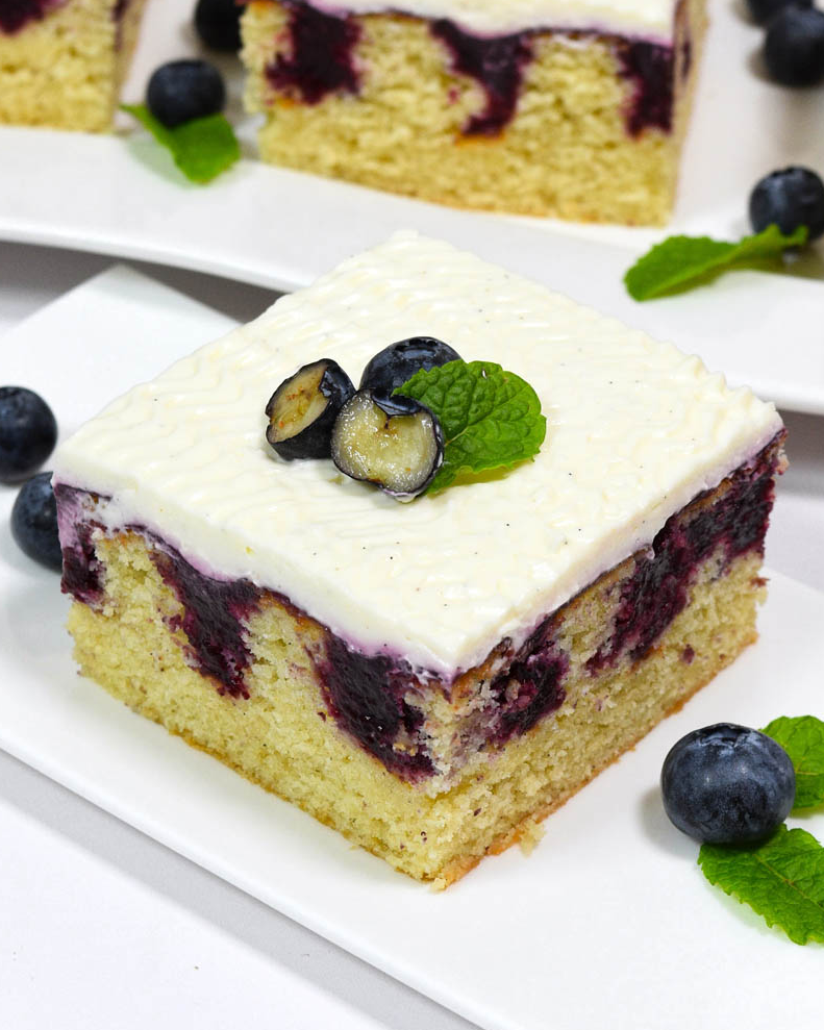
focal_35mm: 82
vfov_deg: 23.3
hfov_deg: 18.7
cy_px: 479
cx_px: 410
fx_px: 2500
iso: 800
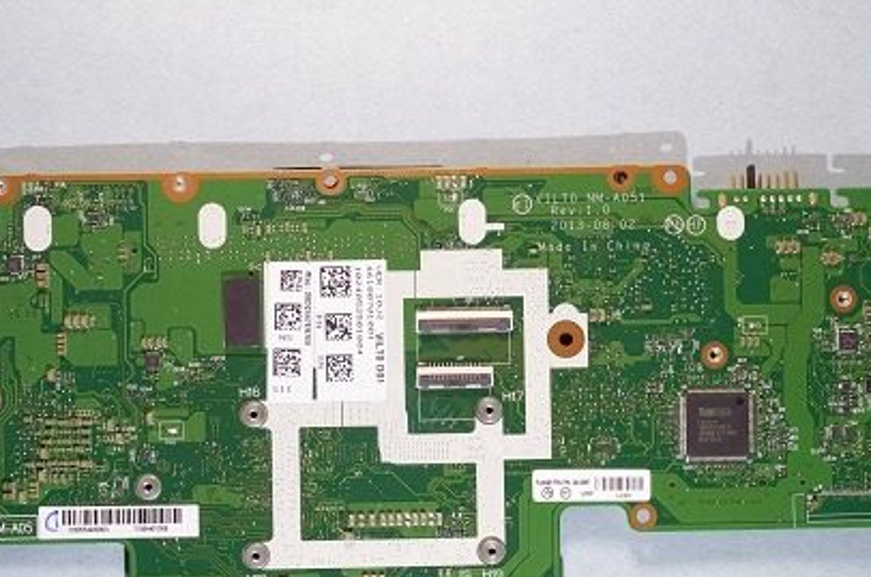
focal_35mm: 61
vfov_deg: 22.0
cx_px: 399
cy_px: 410
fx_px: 1473
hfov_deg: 32.9
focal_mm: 22
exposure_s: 1/6
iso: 100
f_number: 8
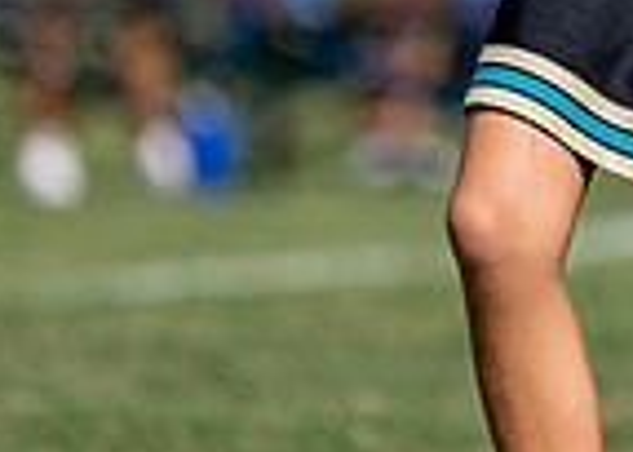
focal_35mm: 930
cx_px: 757
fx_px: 16711
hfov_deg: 2.2
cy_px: -161
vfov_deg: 1.5
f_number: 2.8
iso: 100
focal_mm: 200
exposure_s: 1/3200
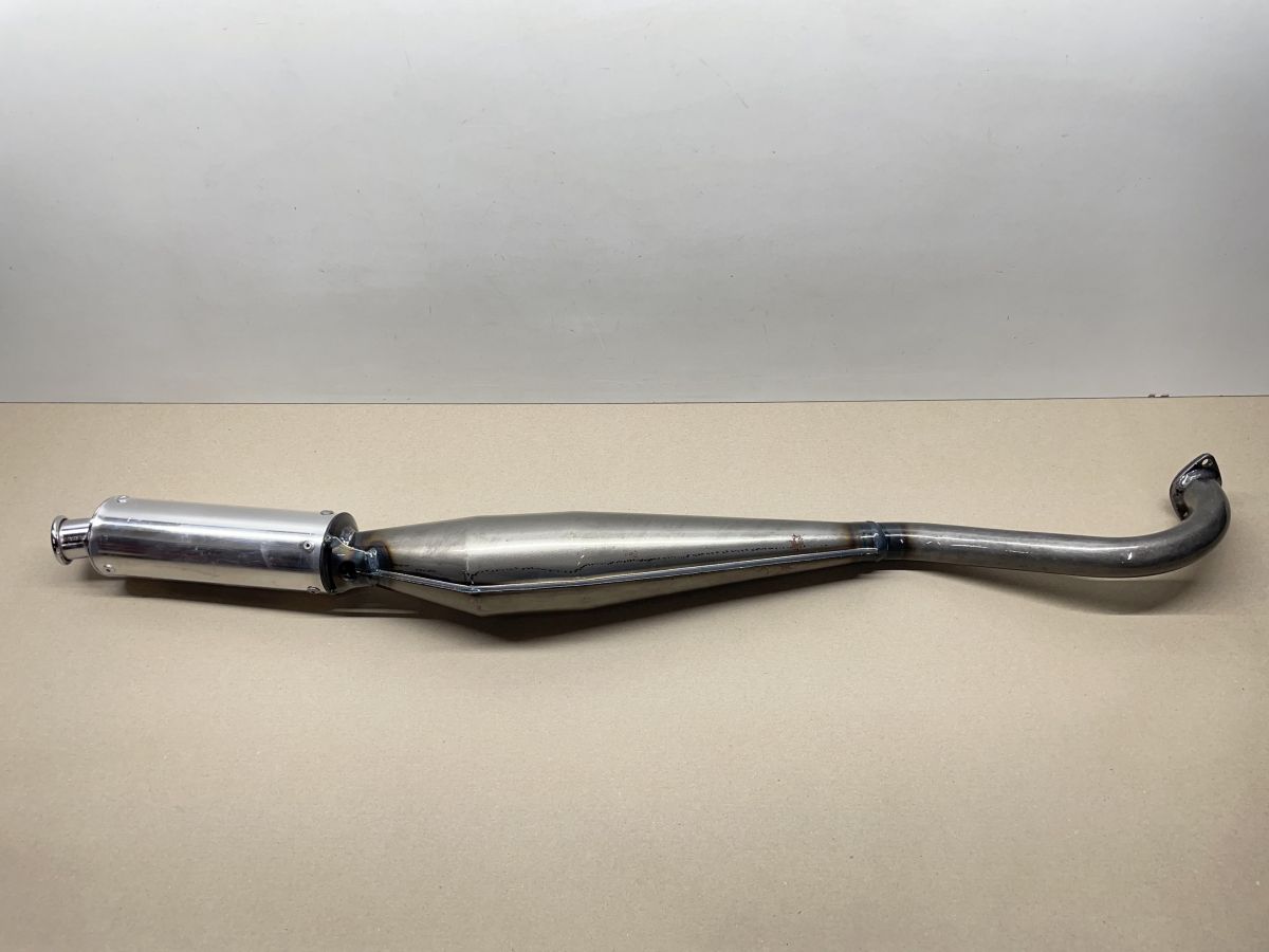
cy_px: 476
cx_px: 634
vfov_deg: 53.1
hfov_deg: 67.3
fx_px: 953
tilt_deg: -50.9
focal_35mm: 26
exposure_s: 1/100
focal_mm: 4.2
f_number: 1.6
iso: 64
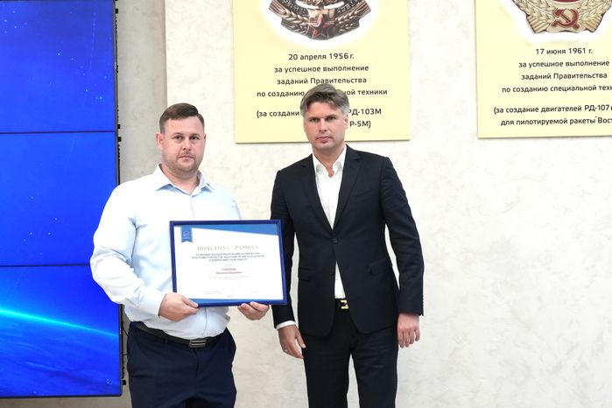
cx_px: 306
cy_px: 204
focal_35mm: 54
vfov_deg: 25.1
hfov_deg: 36.9
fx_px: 918
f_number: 5.6
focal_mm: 36
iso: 3200
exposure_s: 1/160
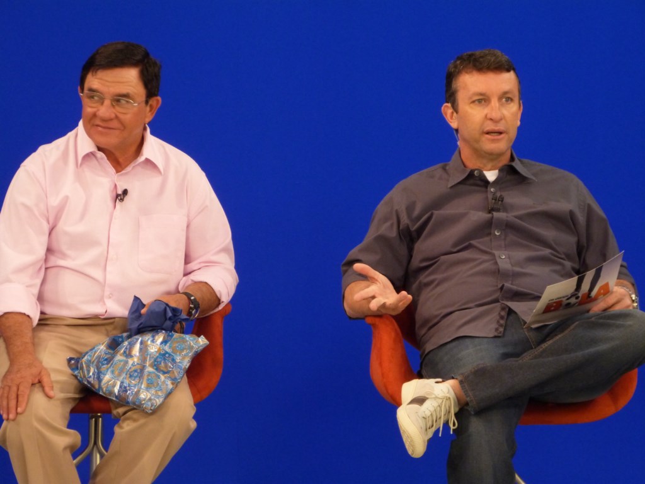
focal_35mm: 167
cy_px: 242
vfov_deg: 8.9
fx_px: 3112
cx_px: 322
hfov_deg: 11.8
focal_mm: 30.1
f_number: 3.7
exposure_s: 1/60
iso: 400
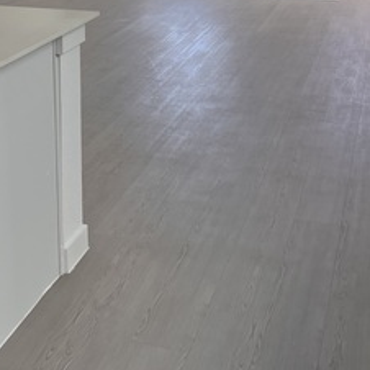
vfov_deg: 25.3
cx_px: 111
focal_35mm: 65
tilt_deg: -9.6
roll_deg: +0.2
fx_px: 786
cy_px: 5
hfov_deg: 26.3
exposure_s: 1/441
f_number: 1.5
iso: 50
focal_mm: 5.7
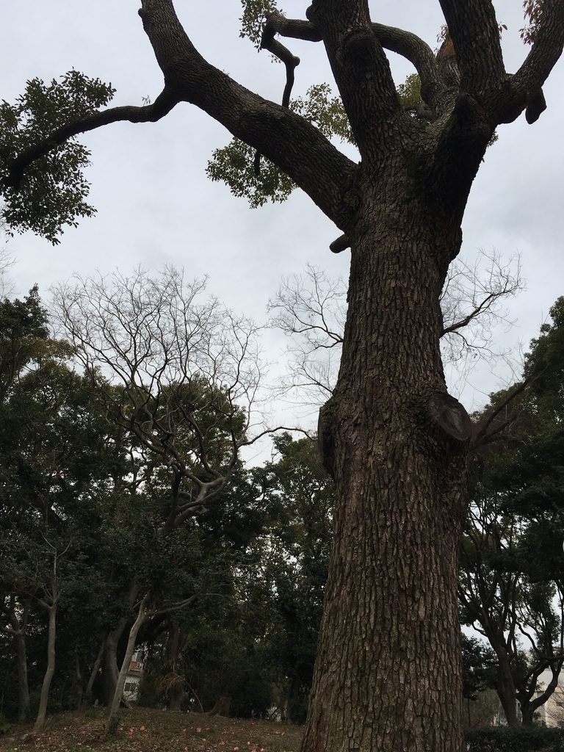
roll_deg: -7.3
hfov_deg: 48.2
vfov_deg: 61.7
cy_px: 376
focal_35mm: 29
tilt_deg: +21.9
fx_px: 630
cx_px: 282
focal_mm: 4.15
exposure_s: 1/442
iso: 25
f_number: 2.2
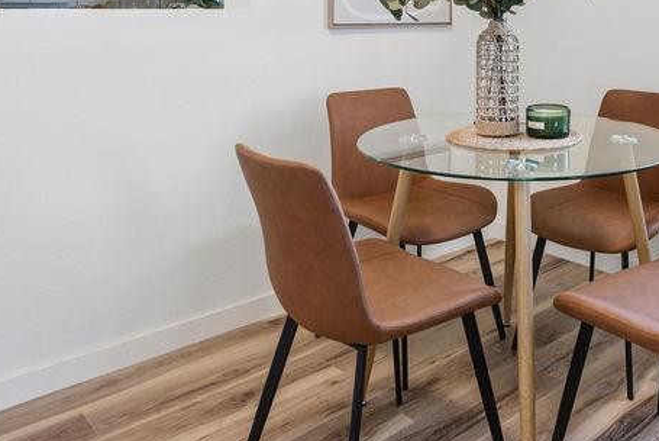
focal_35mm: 36
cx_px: 514
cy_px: 14
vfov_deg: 34.1
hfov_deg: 50.3
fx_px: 659
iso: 100
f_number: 8
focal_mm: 16
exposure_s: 1/50
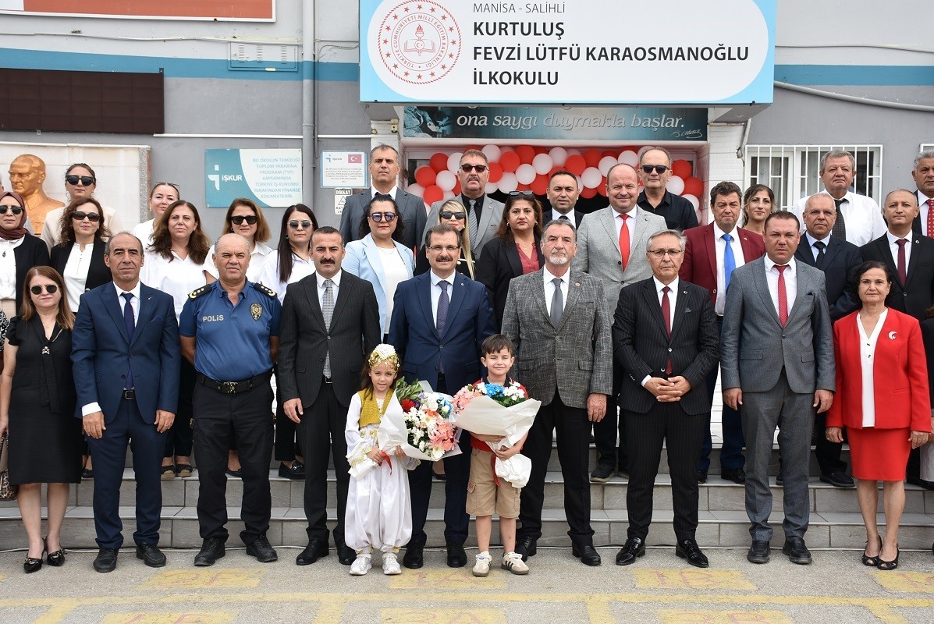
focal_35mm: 48
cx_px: 467
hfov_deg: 41.1
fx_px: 1246
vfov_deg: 28.1
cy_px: 312
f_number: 6.3
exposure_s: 1/160
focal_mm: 32
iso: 100
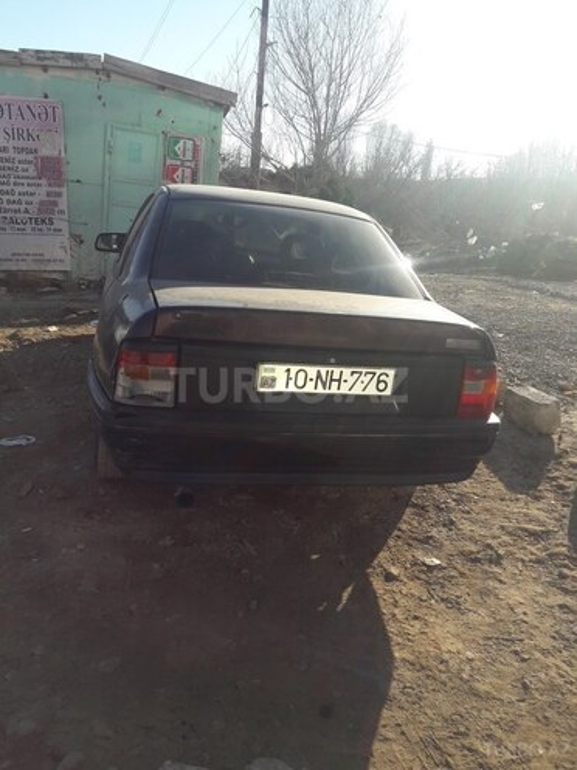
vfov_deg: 63.4
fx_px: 622
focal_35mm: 28
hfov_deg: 49.7
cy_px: 385
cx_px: 288
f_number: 1.9
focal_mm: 3.7
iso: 40
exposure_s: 1/1214
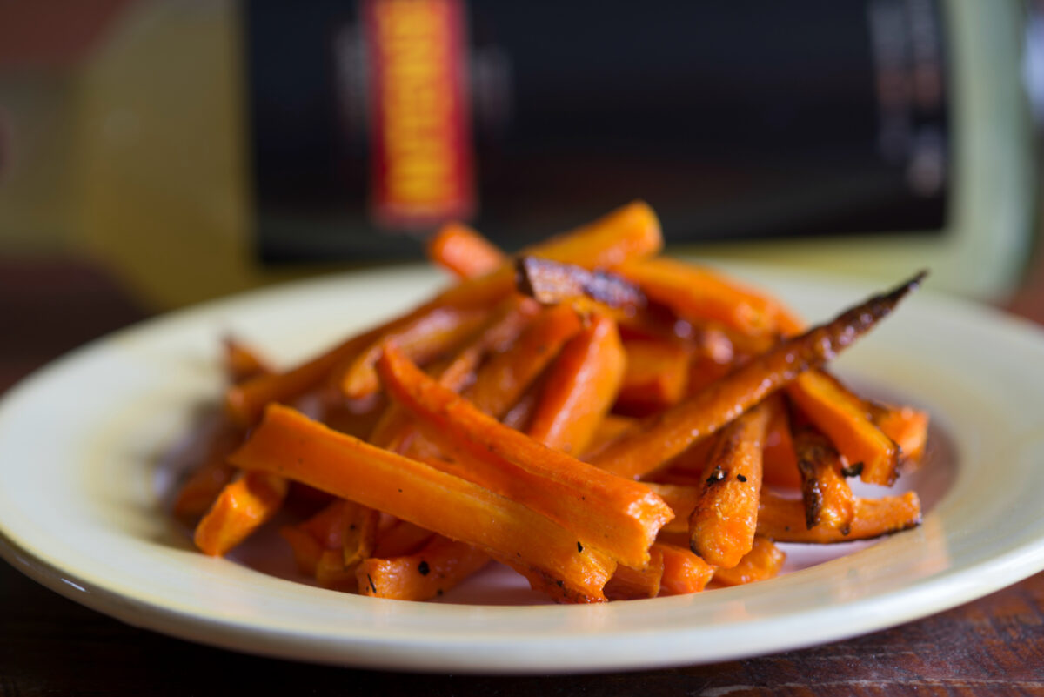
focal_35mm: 105
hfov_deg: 19.4
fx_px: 3046
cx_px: 522
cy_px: 348
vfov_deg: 13.1
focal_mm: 105
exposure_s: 1/4
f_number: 5
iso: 100
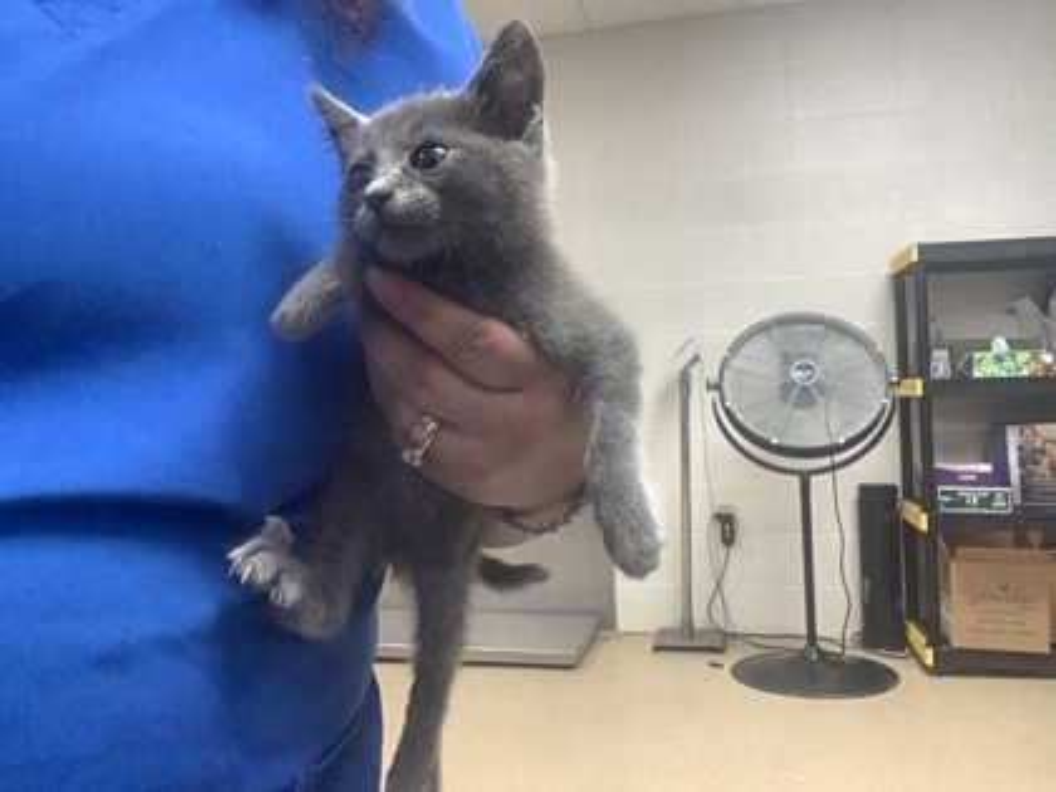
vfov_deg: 45.4
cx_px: 528
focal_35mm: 31
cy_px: 396
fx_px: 946
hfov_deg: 58.4
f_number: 2.4
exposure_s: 1/60
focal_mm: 2.15
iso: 320
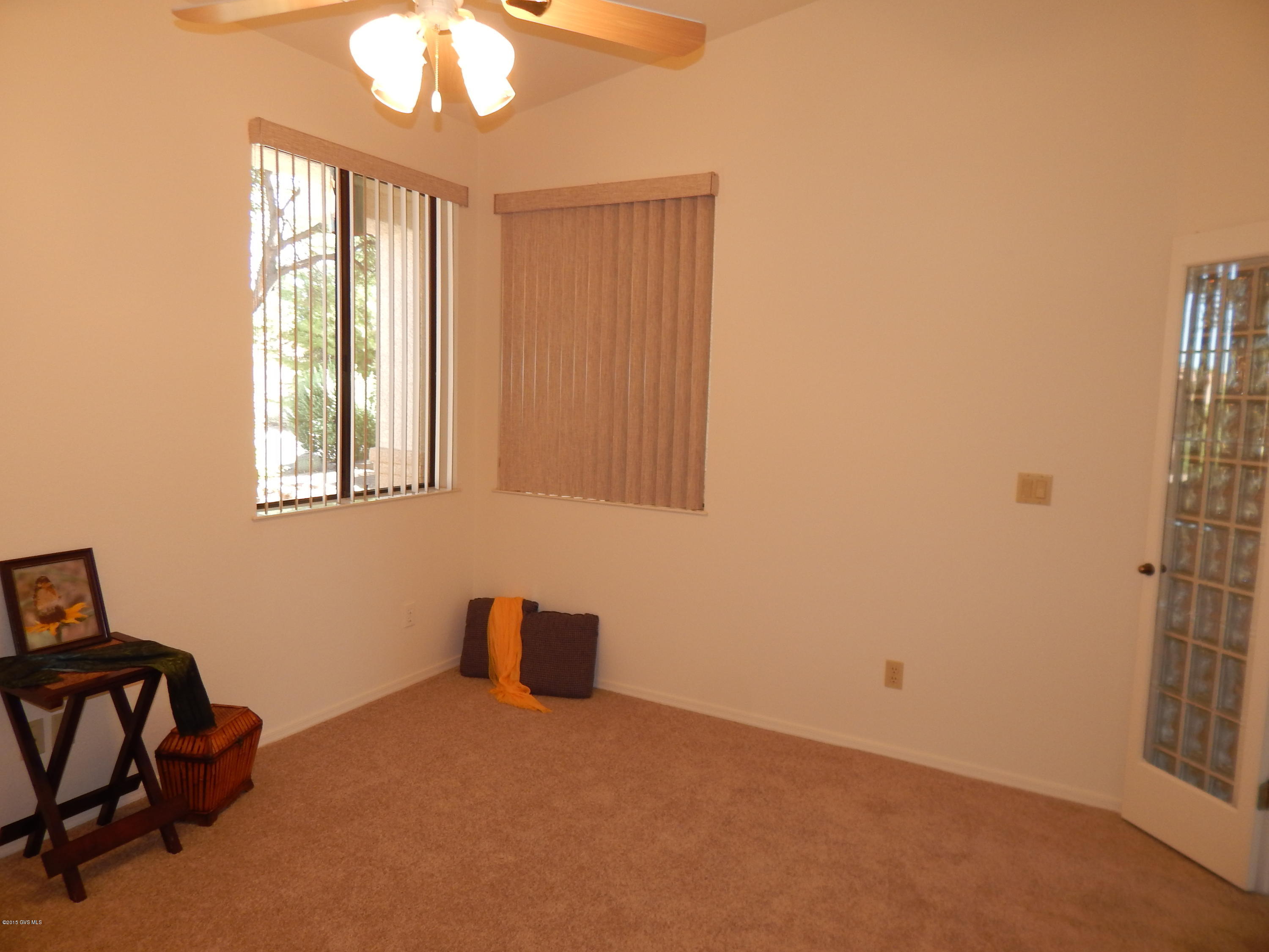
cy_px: 476
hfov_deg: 73.9
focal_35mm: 23
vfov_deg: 58.9
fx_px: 843
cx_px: 634
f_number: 3
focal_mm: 4
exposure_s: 1/30
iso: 125
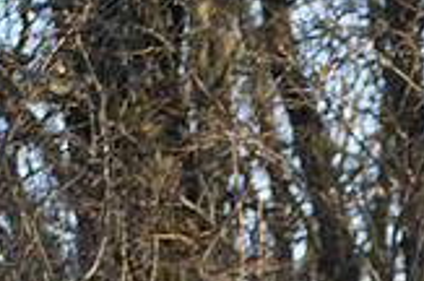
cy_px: 519
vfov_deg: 5.7
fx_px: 2774
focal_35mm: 236
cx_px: 765
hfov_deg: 8.4
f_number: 7.1
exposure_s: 1/200
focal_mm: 40
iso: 200
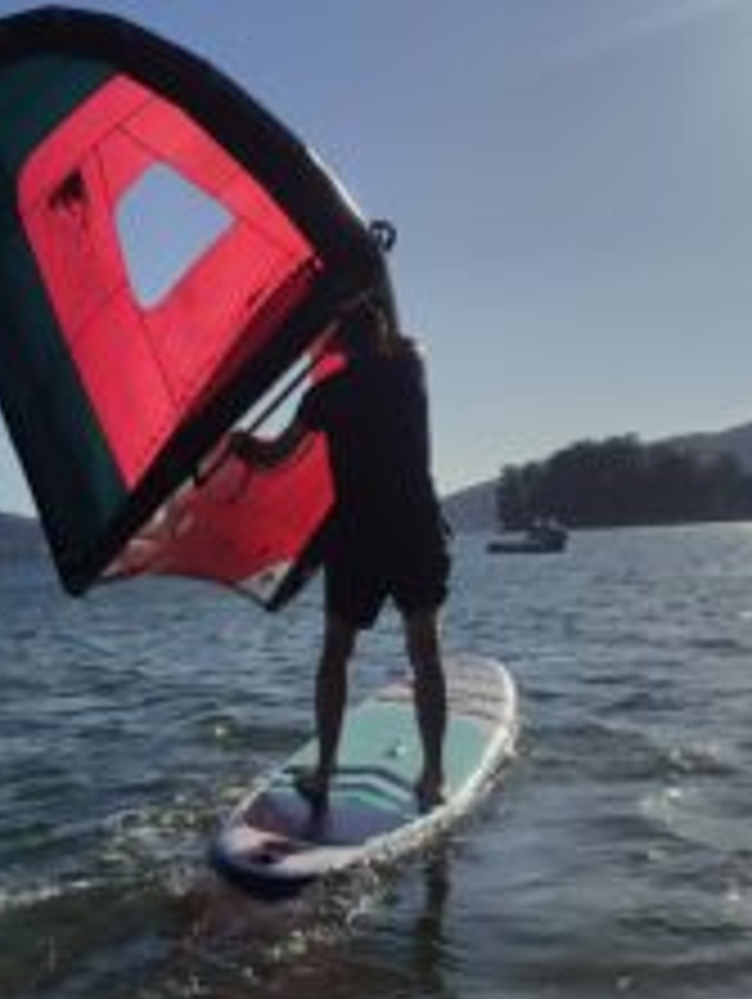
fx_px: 1301
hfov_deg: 32.2
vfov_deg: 41.8
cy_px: 396
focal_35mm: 45
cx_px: 387
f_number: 1.9
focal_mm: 6.04
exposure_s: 1/5884
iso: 50
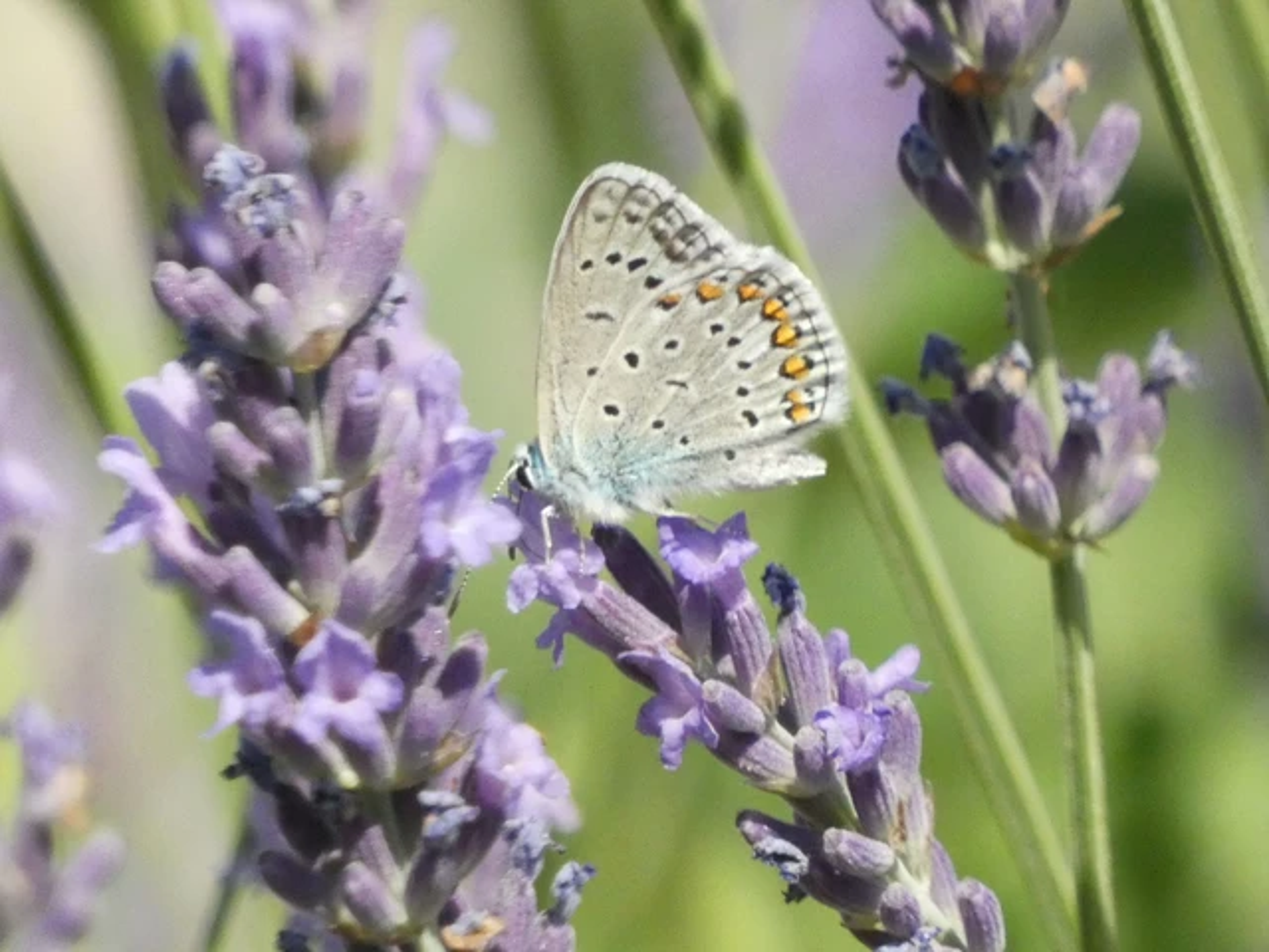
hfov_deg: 2.8
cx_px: 634
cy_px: 476
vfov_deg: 2.1
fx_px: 25662
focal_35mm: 700
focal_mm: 125.5
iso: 800
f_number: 5.6
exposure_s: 1/1000
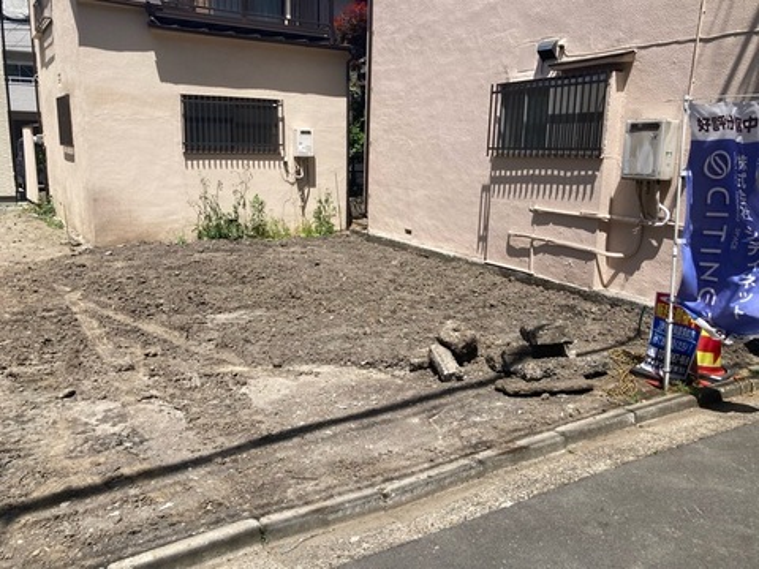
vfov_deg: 49.7
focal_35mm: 28
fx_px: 614
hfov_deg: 63.4
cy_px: 284
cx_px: 380
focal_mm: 3.99
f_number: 1.8
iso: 20
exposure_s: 1/2088
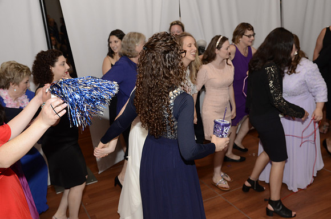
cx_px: 166
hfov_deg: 49.6
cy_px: 110
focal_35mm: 39
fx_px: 358
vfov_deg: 34.1
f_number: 4.5
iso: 800
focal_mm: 26
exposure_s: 1/200
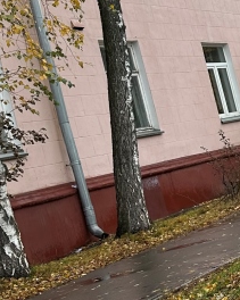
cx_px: 371
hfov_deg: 15.4
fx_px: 808
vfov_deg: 21.0
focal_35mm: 91
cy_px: 100
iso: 80
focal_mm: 6.86
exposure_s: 1/1212
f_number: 1.78
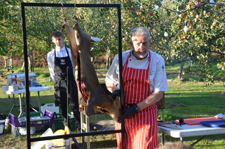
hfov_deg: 28.1
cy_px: 74
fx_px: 449
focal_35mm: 72
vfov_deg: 18.8
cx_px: 112
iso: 800
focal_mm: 48
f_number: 9
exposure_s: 1/250
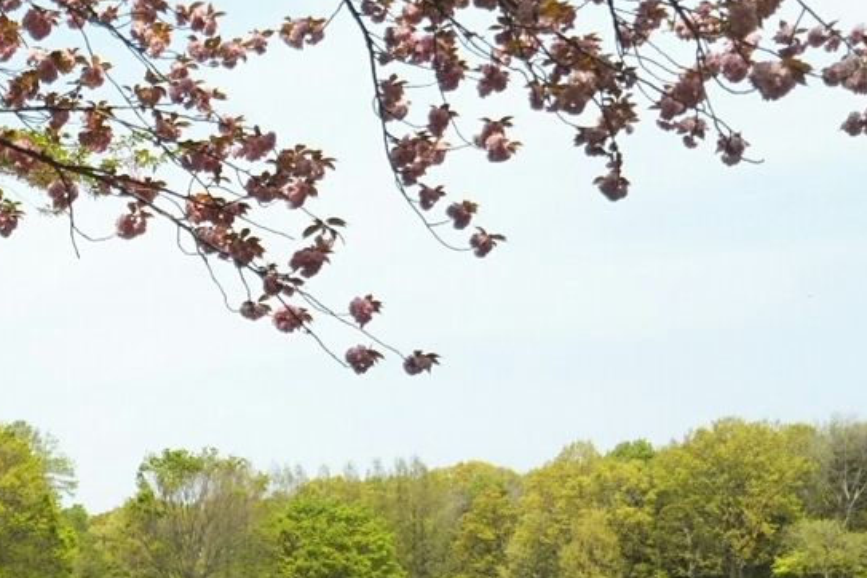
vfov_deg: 19.4
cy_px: 511
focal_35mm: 69
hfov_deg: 28.0
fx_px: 1662
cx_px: 67
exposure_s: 1/712
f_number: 2.2
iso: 25
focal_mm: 4
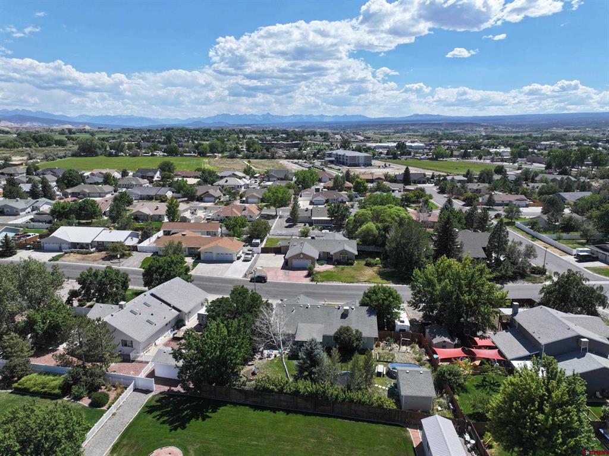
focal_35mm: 24
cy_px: 228
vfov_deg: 56.8
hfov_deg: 71.6
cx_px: 304
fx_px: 422
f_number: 2.8
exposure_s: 1/2500
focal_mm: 12.29
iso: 140
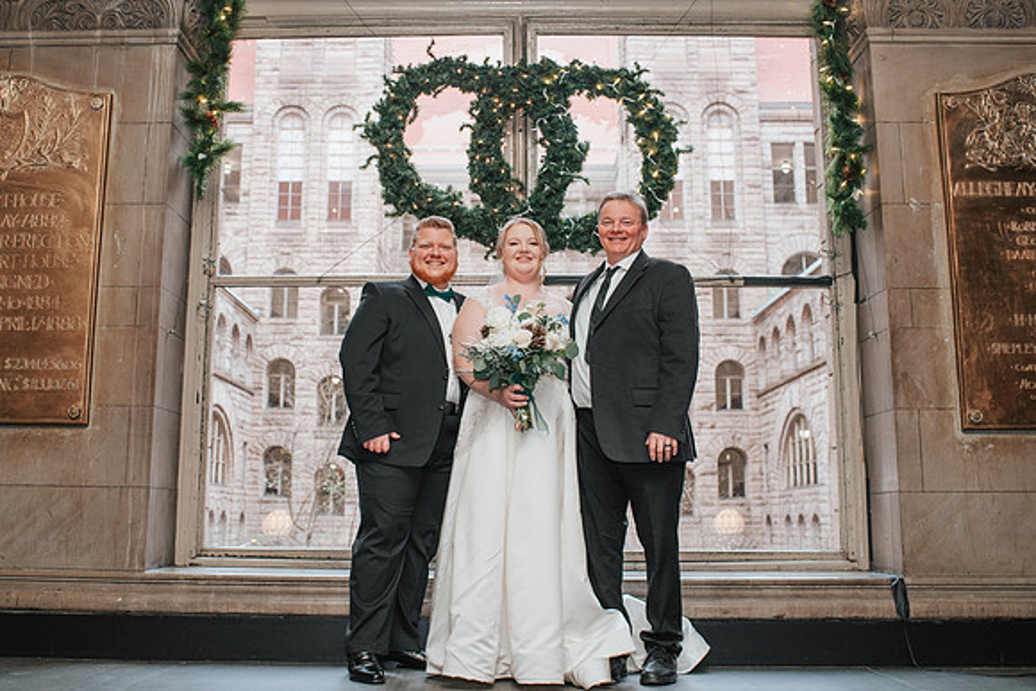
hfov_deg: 50.1
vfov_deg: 34.7
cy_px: 314
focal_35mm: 38
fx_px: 1106
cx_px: 469
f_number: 3.5
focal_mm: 35
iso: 1000
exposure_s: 1/200
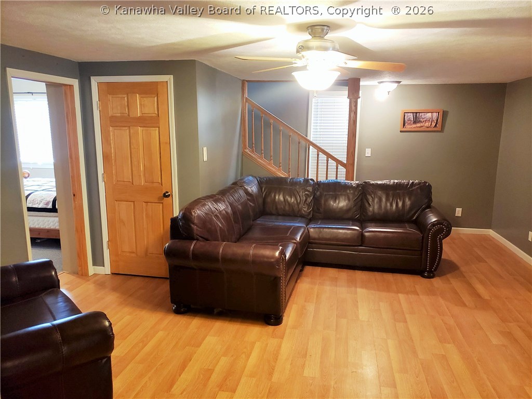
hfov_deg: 67.3
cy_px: 200
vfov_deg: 53.1
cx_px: 266
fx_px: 400
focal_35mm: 26
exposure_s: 1/24
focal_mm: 4.3
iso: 250
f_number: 1.5
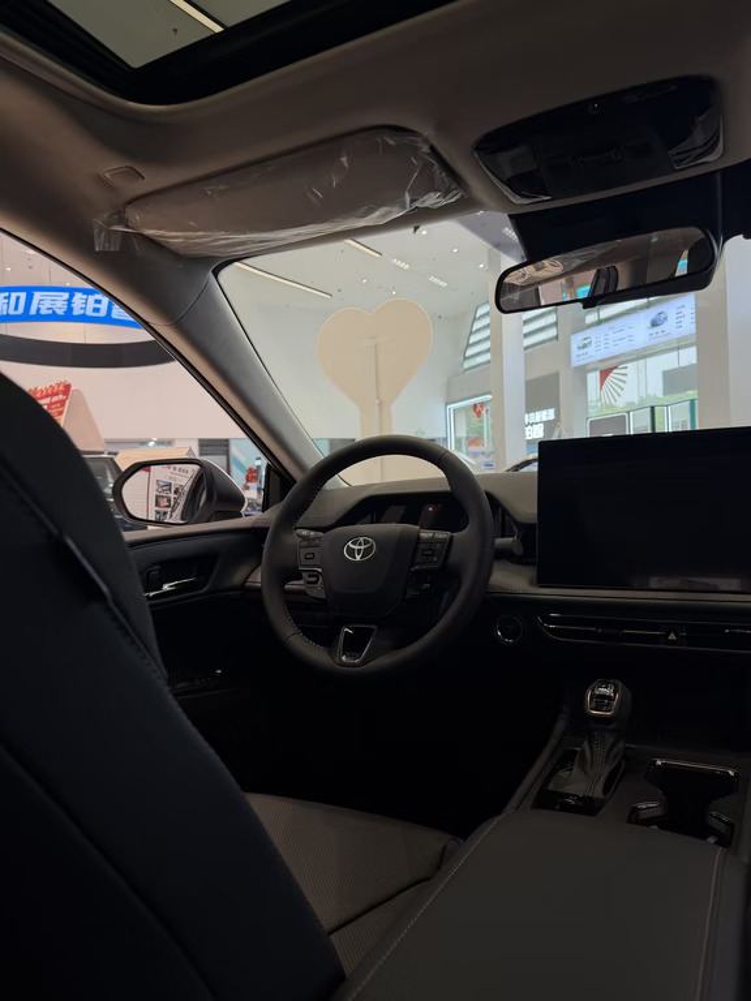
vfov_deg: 71.6
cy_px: 500
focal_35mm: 24
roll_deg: +1.7
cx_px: 376
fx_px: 694
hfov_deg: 56.8
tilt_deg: -1.8
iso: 80
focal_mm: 6.76
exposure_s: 1/100
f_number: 1.78
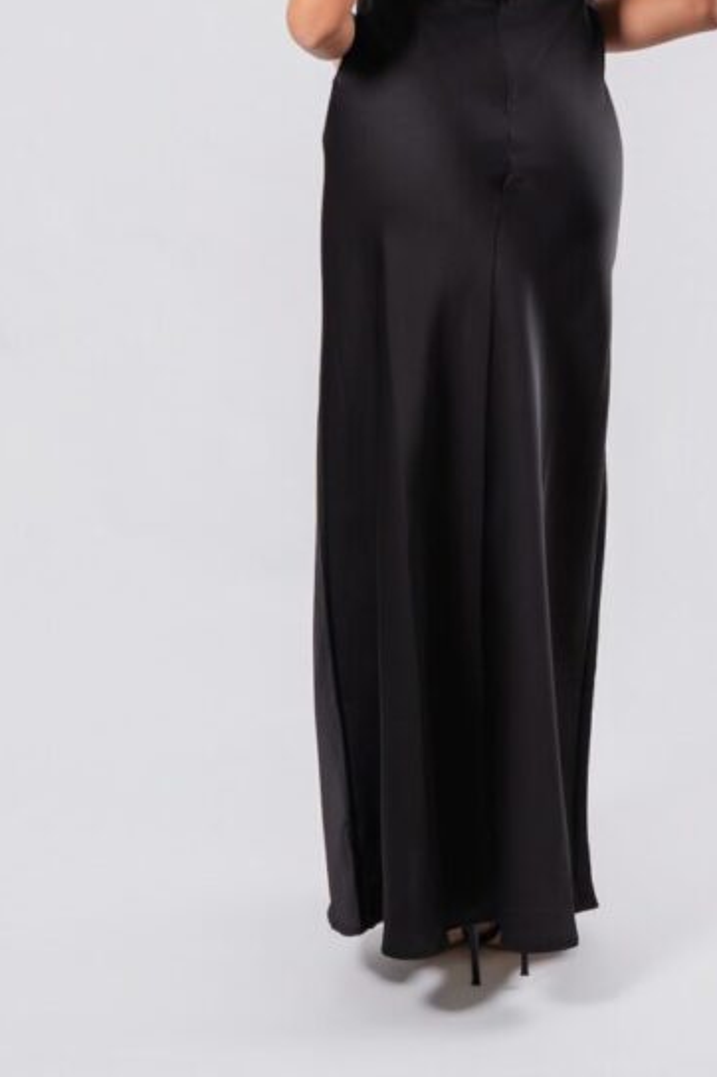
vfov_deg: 23.6
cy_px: 232
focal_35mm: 85
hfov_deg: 16.0
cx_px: 531
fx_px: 2542
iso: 160
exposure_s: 1/320
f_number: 2.8
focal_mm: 29.5
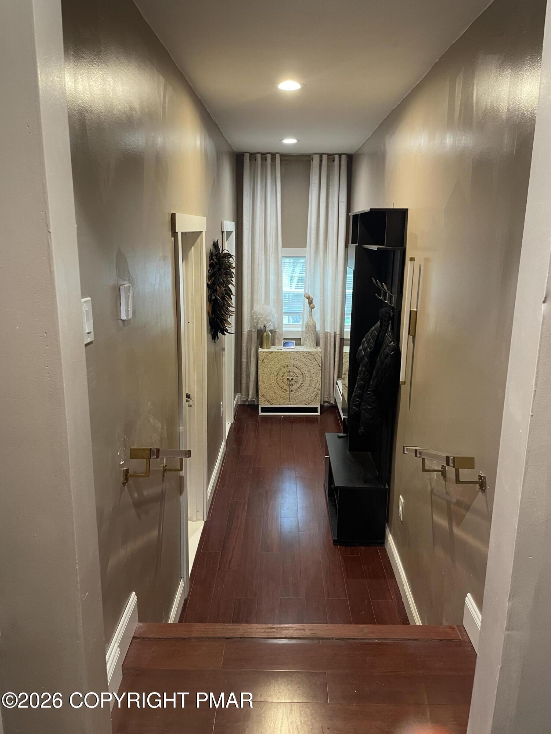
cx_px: 276
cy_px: 367
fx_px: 552
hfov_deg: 53.1
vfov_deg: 67.3
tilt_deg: -13.3
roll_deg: -0.1
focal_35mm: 26
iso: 250
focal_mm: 4.2
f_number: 1.6
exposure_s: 1/60
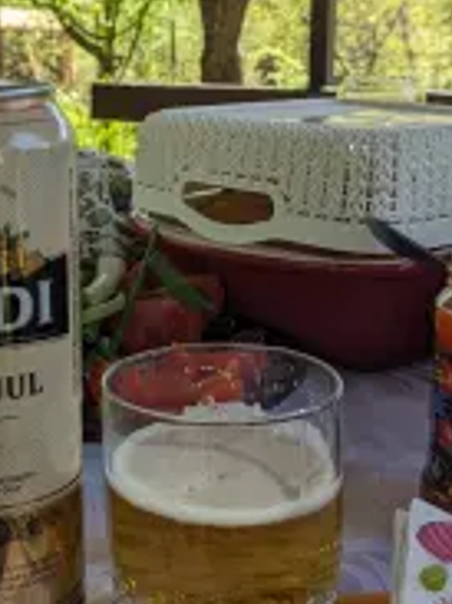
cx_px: 102
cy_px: 287
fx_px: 1028
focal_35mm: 59
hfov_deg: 24.5
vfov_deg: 32.7
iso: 48
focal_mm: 4.38
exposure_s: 1/668
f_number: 1.73
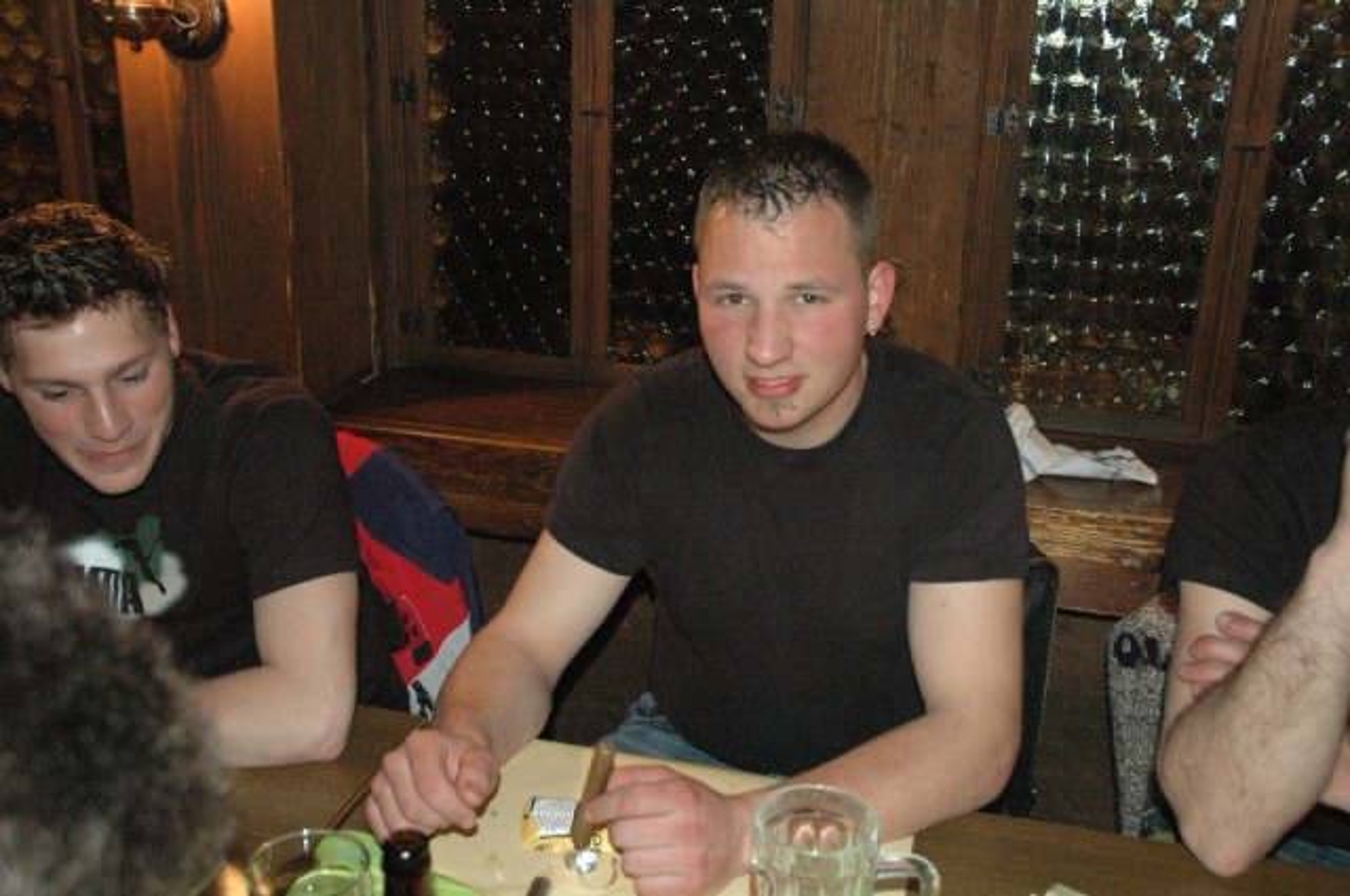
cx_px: 675
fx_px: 1404
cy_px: 448
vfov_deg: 35.4
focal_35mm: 38
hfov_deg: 51.3
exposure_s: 1/60
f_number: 5
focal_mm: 25
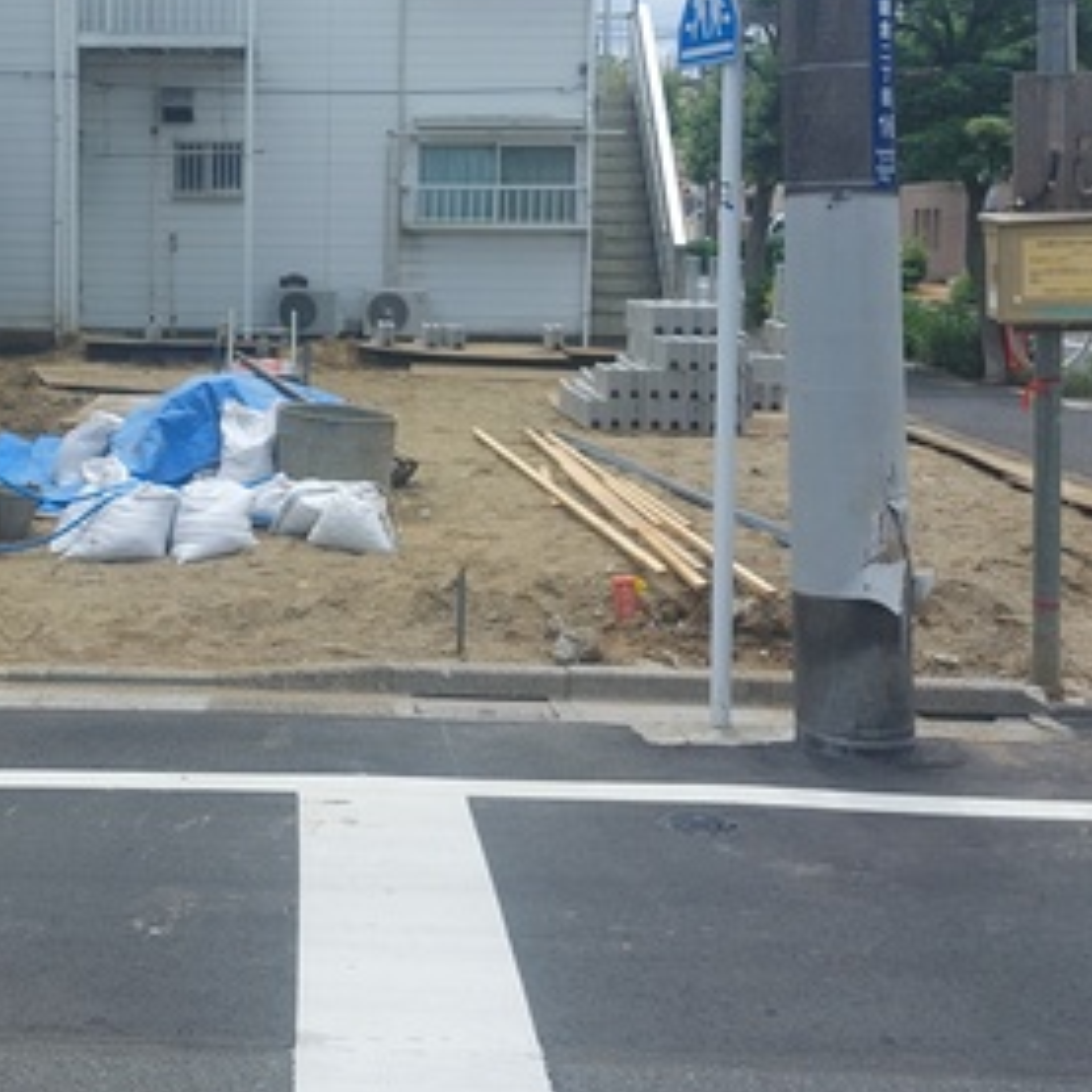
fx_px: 1749
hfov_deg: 33.8
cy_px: 323
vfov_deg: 34.2
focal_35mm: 49
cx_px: 240
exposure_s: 1/1220
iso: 25
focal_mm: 5.23
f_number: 1.8
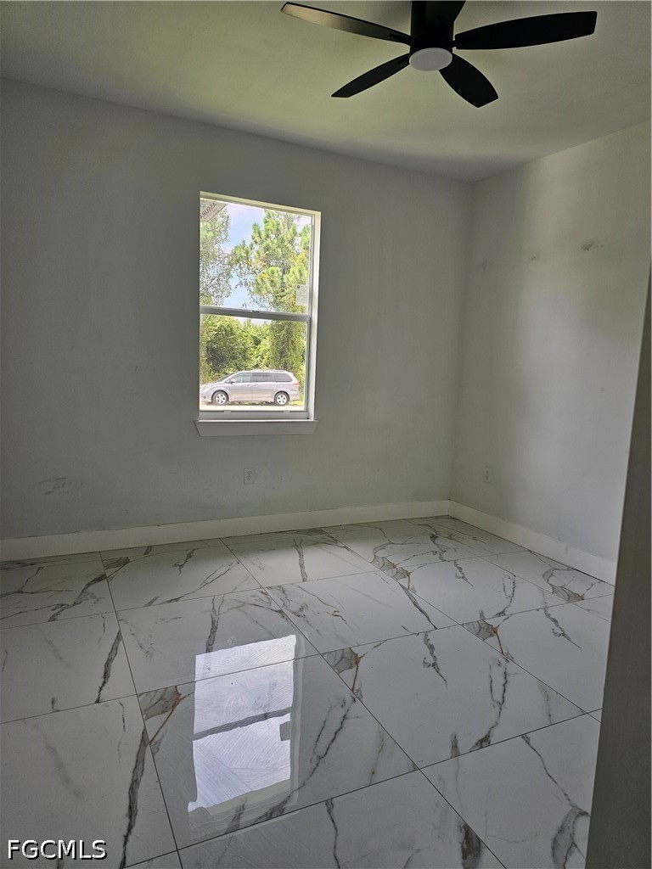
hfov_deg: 58.9
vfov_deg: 73.9
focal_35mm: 23
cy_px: 434
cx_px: 326
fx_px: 578
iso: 64
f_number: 1.7
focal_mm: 6.3
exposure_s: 1/180
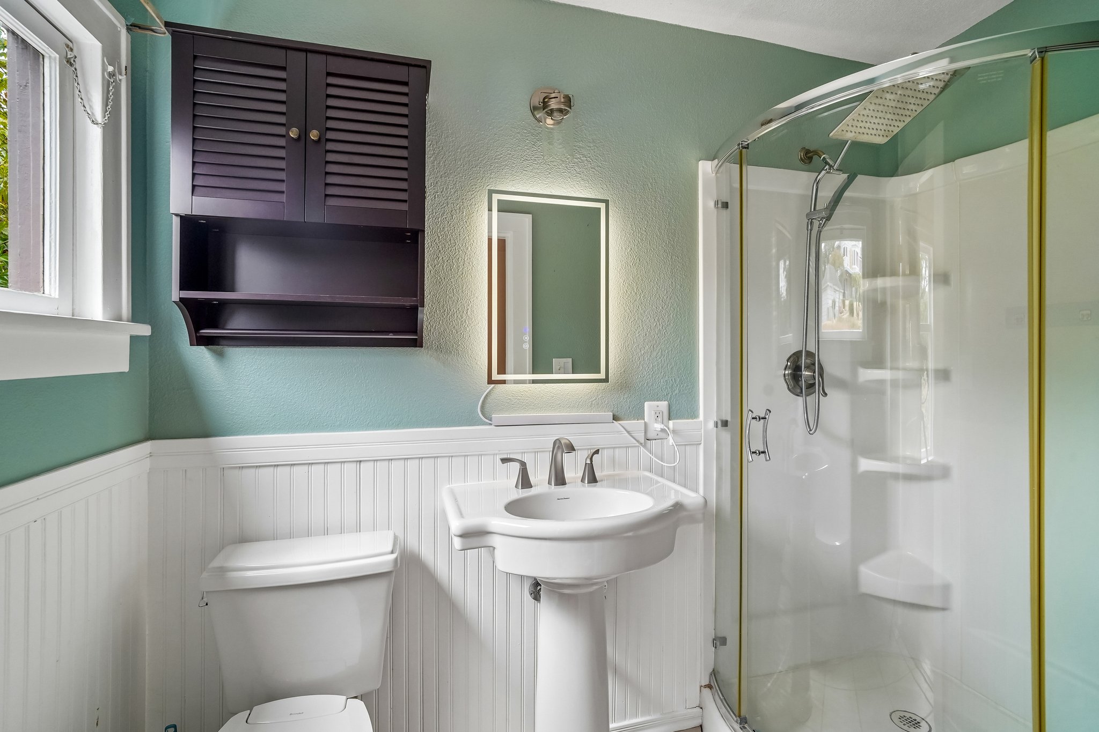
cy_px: 366
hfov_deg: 96.7
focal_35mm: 16
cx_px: 550
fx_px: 488
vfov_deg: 73.7
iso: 1600
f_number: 8
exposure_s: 1/125
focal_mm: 16
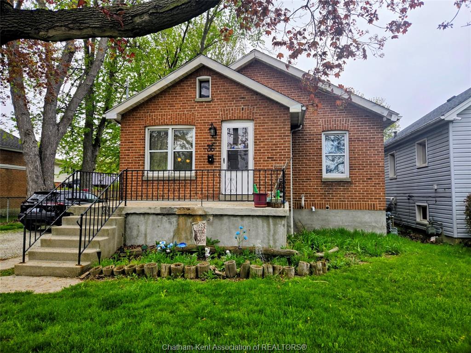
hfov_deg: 74.0
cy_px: 176
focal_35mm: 23
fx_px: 313
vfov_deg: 58.8
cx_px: 236
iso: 25
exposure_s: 1/452
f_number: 1.8
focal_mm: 5.4
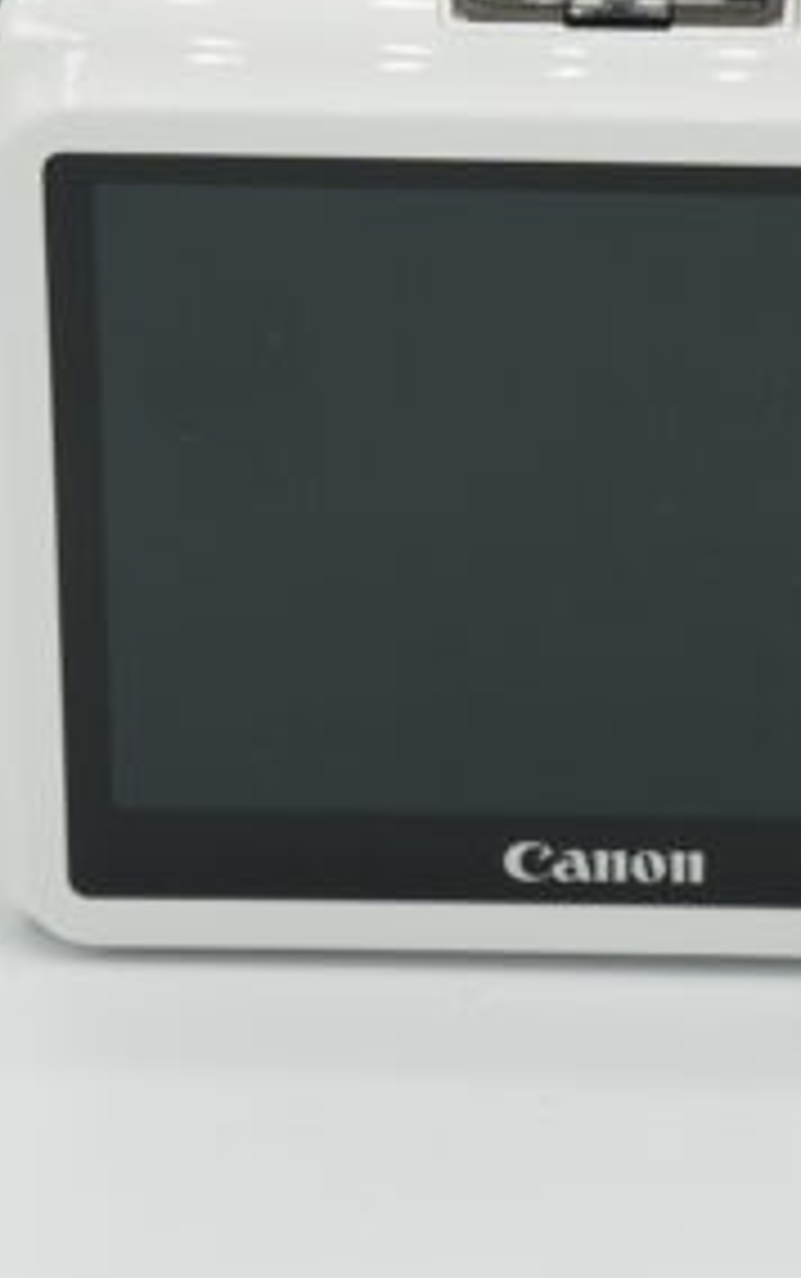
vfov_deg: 12.2
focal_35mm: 171
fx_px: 5963
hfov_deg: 7.7
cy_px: 477
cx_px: 774
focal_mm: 53
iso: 640
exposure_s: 1/200
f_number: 14
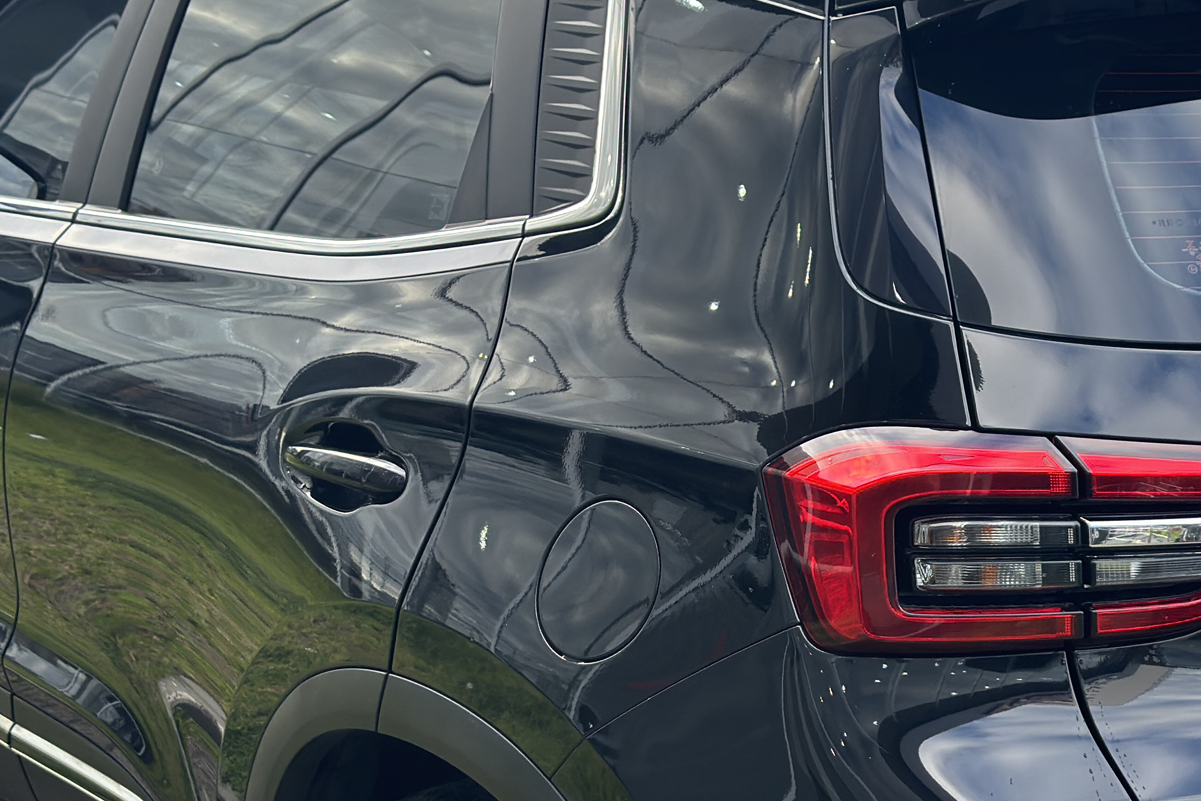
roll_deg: -0.5
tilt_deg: -15.7
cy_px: 569
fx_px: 2669
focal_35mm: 80
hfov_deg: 25.3
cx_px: 773
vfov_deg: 17.0
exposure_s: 1/292
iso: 100
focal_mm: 6.76
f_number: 1.78
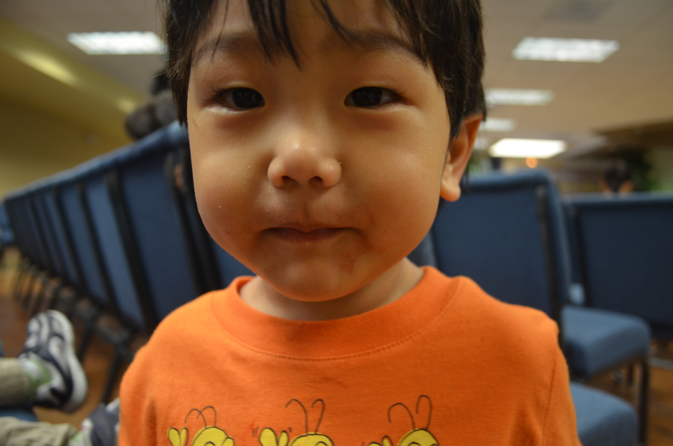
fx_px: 504
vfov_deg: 47.7
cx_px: 336
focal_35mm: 27
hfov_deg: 67.5
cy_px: 223
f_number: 3.5
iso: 800
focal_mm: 18
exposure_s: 1/40
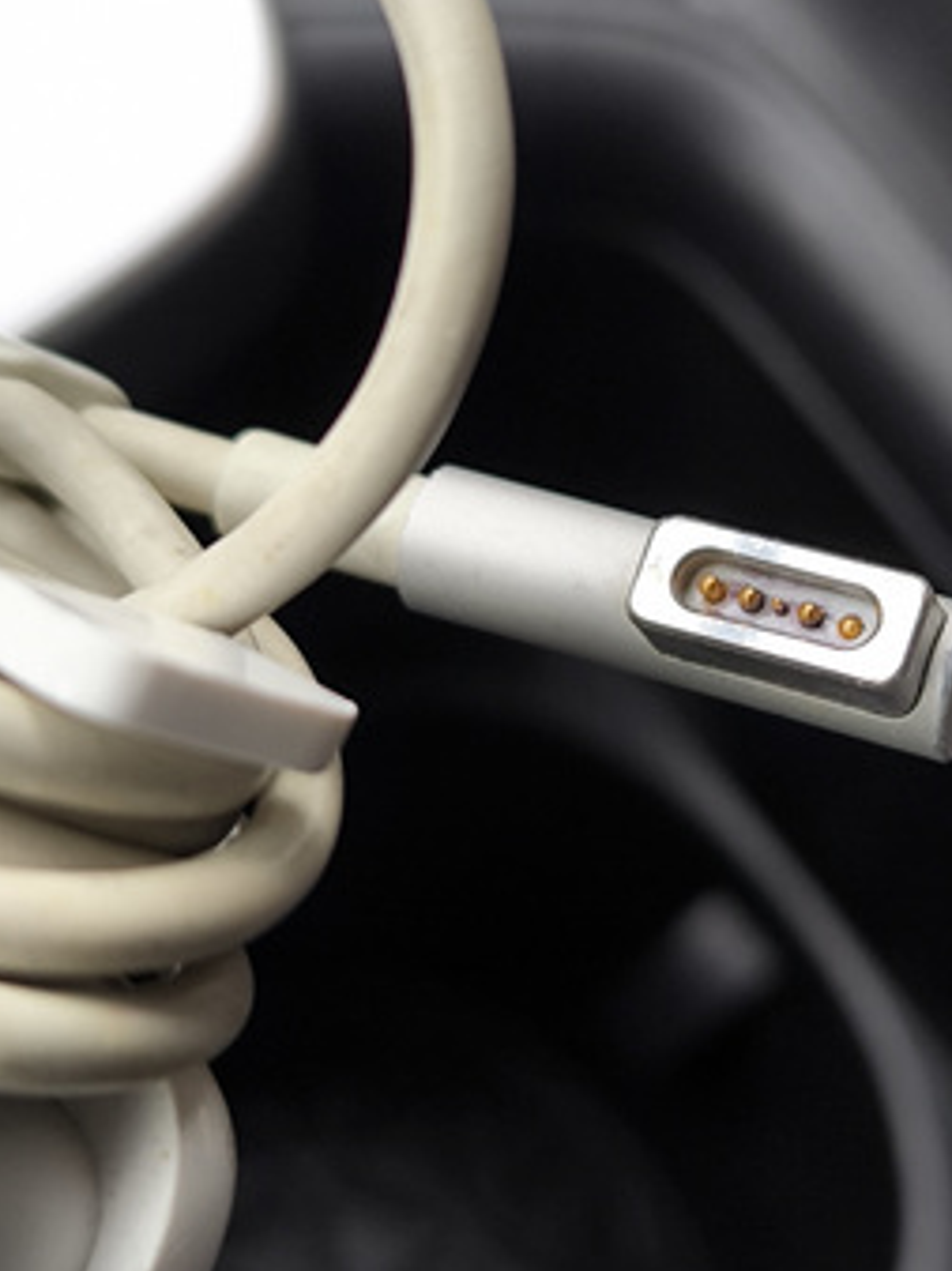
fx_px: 2717
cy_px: 602
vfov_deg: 26.3
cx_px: 634
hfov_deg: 19.8
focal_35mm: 74
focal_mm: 6.92
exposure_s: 1/100
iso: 125
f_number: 1.9
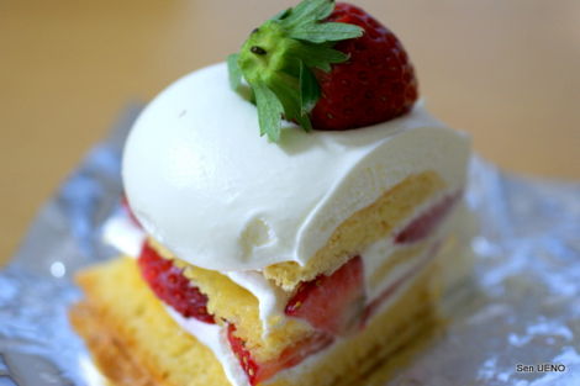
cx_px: 290
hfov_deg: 27.0
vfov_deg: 18.2
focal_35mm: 75
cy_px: 193
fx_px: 1208
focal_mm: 50
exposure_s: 1/30
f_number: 3.5
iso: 400
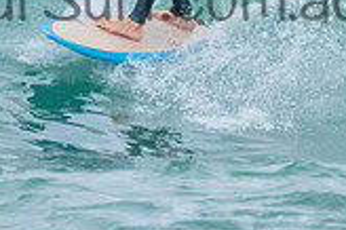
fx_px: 27181
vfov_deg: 0.5
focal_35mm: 2831
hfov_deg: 0.7
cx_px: 137
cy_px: -28
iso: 4000
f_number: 11
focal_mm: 800
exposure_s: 1/1600
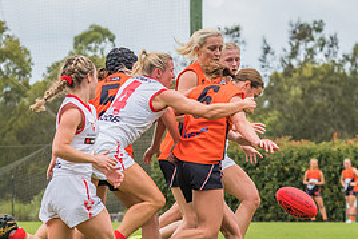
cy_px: 111
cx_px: 185
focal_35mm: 398
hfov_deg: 5.2
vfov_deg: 3.5
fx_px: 3960
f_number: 9
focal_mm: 150
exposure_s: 1/1600
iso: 1000
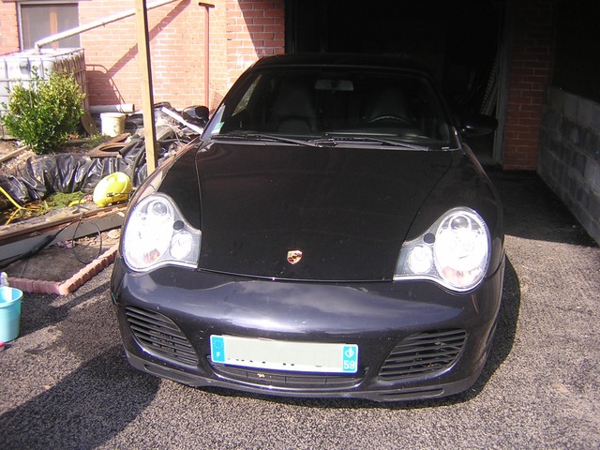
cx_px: 300
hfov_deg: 51.4
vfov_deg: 39.7
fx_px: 624
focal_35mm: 36
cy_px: 225
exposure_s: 1/443
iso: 100
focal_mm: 4.7
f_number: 2.6
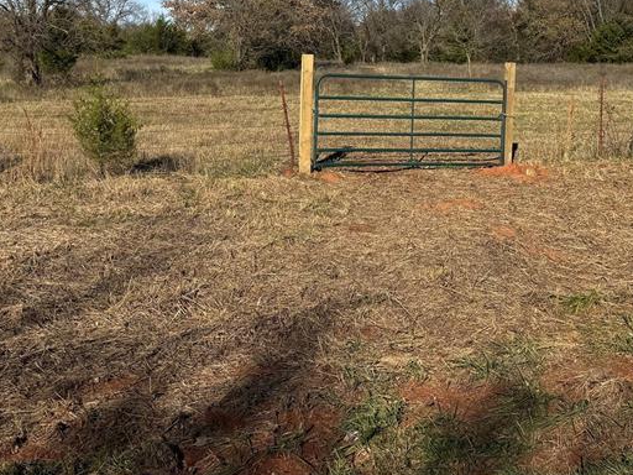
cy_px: 90
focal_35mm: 48
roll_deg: -1.9
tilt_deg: -1.6
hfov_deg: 39.7
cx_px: 310
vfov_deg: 29.5
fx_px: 878
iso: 80
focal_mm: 6.76
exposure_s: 1/5814
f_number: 1.78
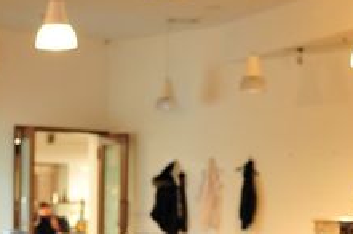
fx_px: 1333
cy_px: 248
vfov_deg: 10.0
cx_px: 137
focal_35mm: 136
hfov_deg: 15.1
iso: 200
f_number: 2.8
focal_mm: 50
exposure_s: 1/6
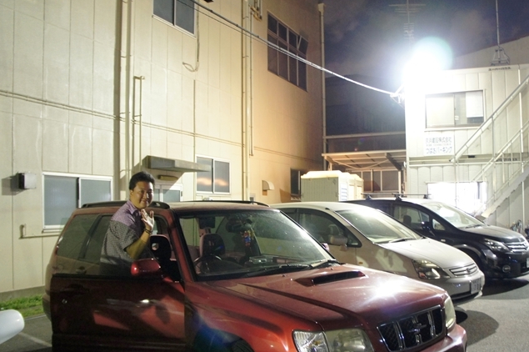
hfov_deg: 55.5
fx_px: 499
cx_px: 312
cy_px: 206
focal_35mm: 34
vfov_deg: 38.7
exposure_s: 1/4
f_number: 3.5
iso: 1600
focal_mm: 18
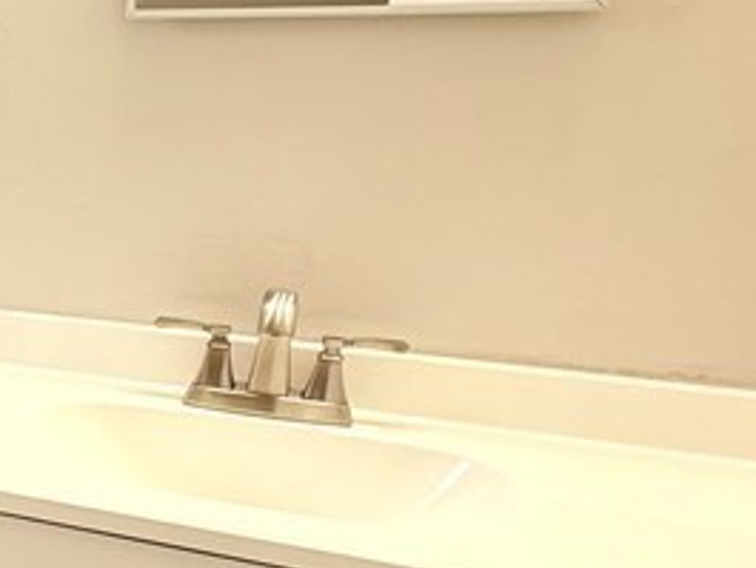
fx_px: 1180
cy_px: 351
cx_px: -397
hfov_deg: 25.8
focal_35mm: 54
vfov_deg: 27.0
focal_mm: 2.22
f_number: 2.2
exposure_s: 1/120
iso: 125
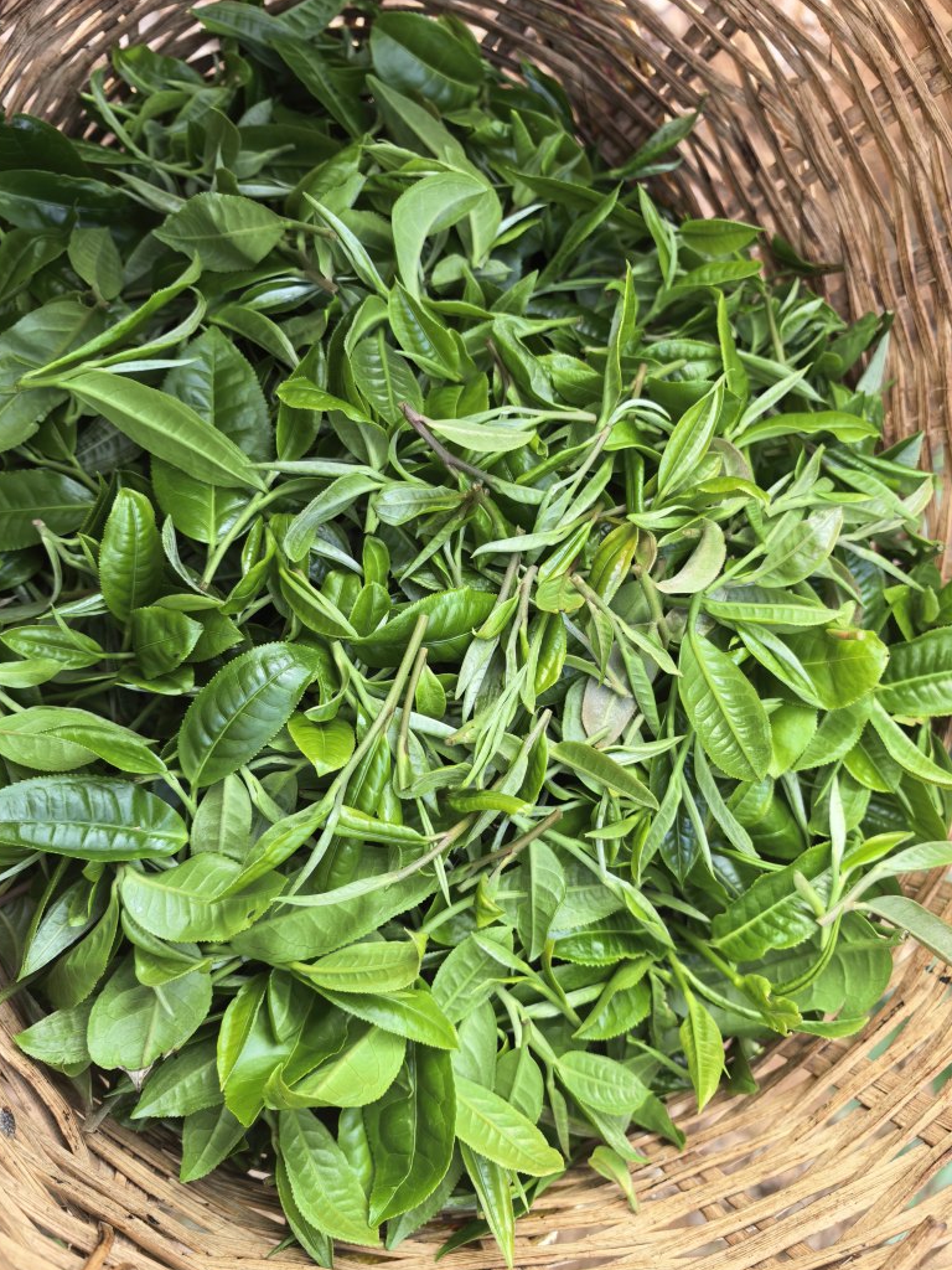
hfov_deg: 54.9
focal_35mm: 25
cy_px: 655
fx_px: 917
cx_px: 457
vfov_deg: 69.4
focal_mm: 8.5
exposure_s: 1/797
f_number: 2
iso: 800
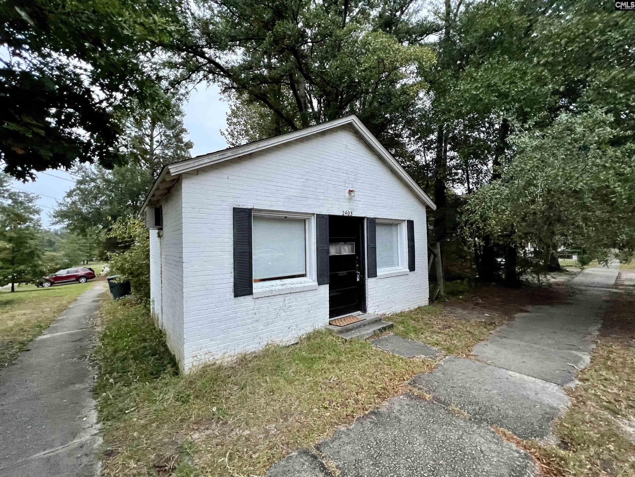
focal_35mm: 13
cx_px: 318
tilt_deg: -0.6
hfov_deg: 106.2
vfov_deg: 89.9
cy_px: 238
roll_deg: +0.5
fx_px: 238
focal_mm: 1.57
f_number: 1.8
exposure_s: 1/60
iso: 320
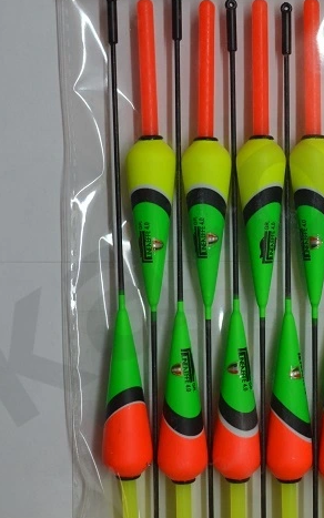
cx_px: 275
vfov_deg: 27.8
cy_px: 225
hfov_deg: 17.4
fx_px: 1045
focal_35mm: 74
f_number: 5
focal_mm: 30
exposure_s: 1/100
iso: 400
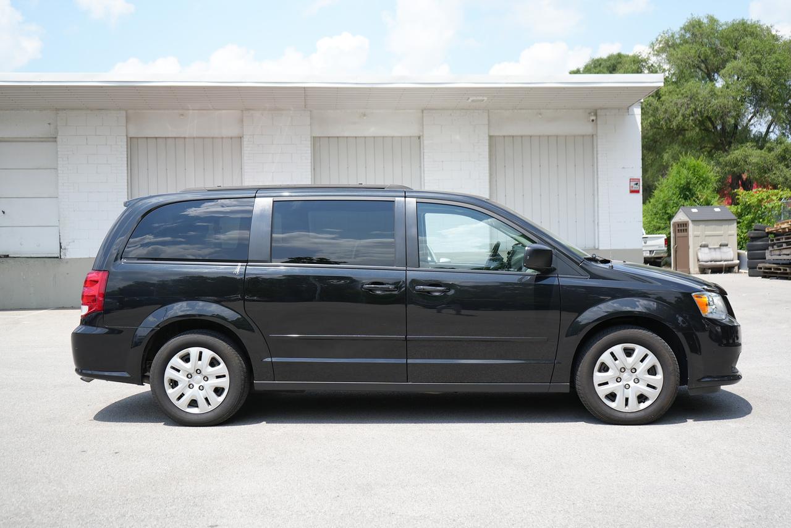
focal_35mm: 41
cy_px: 264
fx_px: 901
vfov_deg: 32.6
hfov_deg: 47.4
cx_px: 396
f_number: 4.5
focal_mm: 41
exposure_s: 1/400
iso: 100
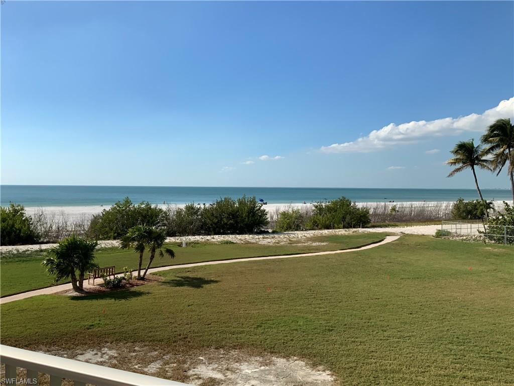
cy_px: 193
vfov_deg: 48.2
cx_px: 257
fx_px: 431
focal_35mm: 29
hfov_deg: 61.7
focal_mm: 3
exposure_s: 1/3534
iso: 20
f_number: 1.8
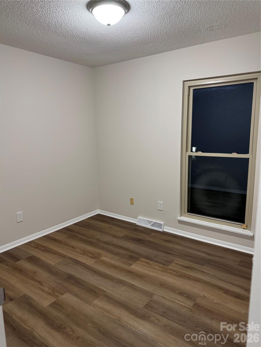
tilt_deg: -9.5
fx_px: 241
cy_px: 174
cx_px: 130
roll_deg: +2.5
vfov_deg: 71.6
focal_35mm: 24
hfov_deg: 56.8
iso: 250
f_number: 1.78
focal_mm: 6.76
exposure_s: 1/60
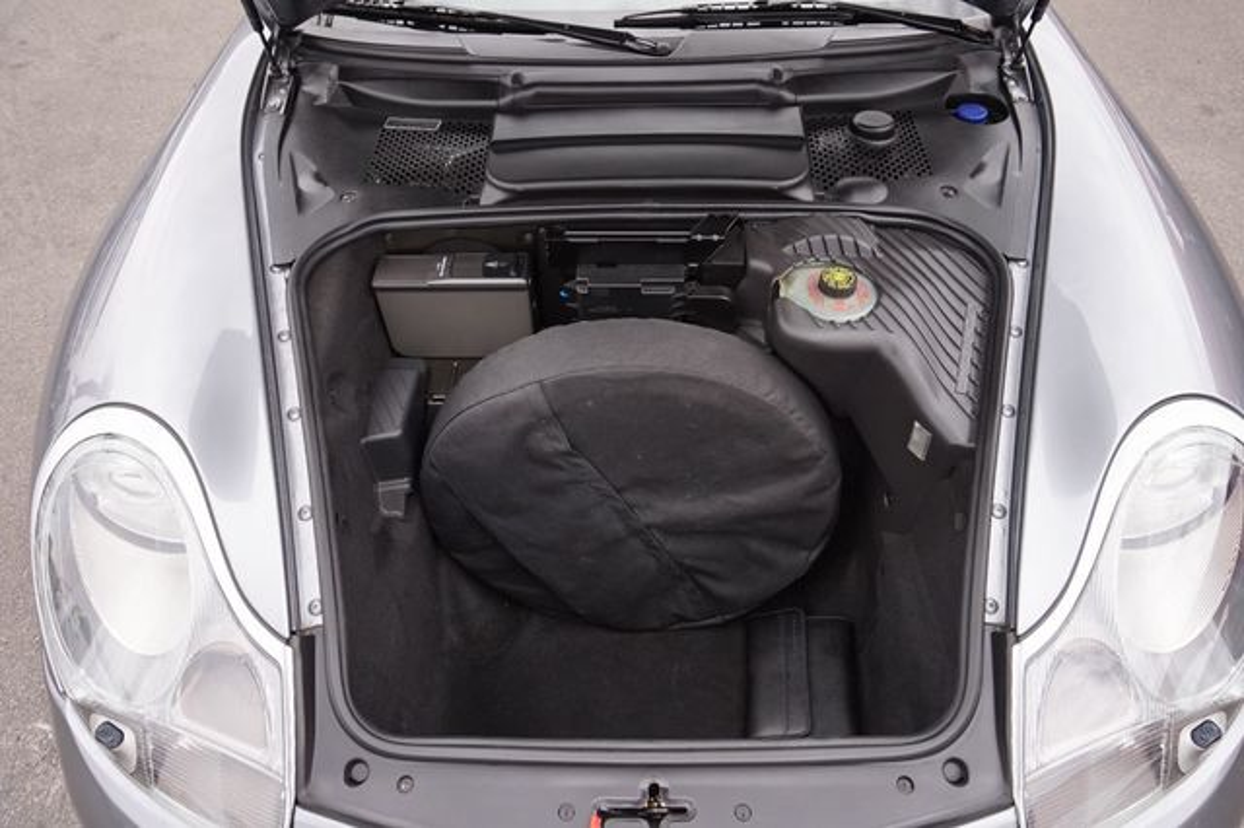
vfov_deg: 53.1
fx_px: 829
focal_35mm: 24
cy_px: 414
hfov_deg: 73.8
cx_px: 622
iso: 100
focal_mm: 16
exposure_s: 1/80
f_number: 5
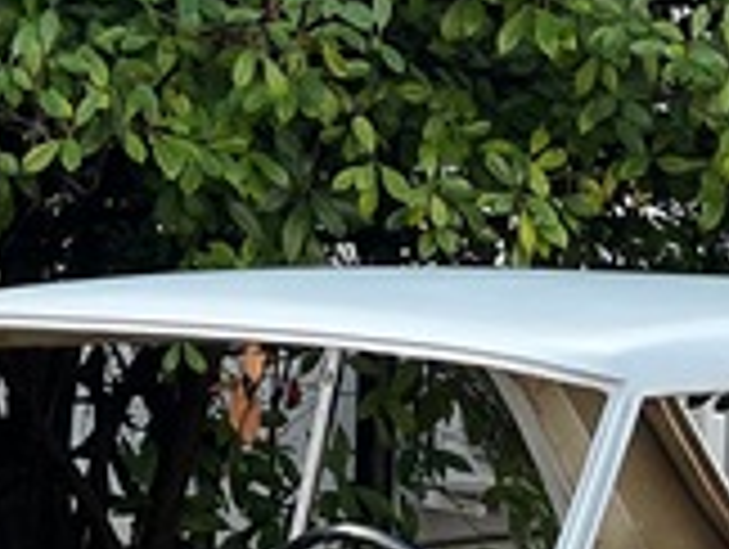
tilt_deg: -5.1
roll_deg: -0.5
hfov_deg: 5.2
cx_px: 324
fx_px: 8015
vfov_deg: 3.9
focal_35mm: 380
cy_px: 846
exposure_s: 1/121
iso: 40
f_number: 2.8
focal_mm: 9
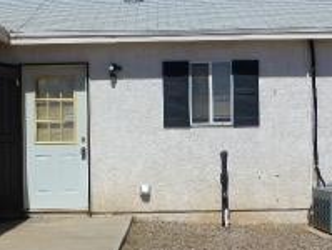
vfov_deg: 19.2
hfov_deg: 25.3
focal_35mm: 77
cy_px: 155
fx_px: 740
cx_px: 158
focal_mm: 4.3
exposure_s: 1/2000
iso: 100
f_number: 4
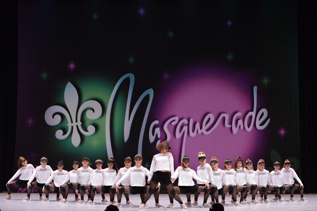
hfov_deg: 28.8
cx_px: 158
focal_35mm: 70
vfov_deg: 19.5
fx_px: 616
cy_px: 106
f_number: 2.8
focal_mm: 70
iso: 4000
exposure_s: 1/500
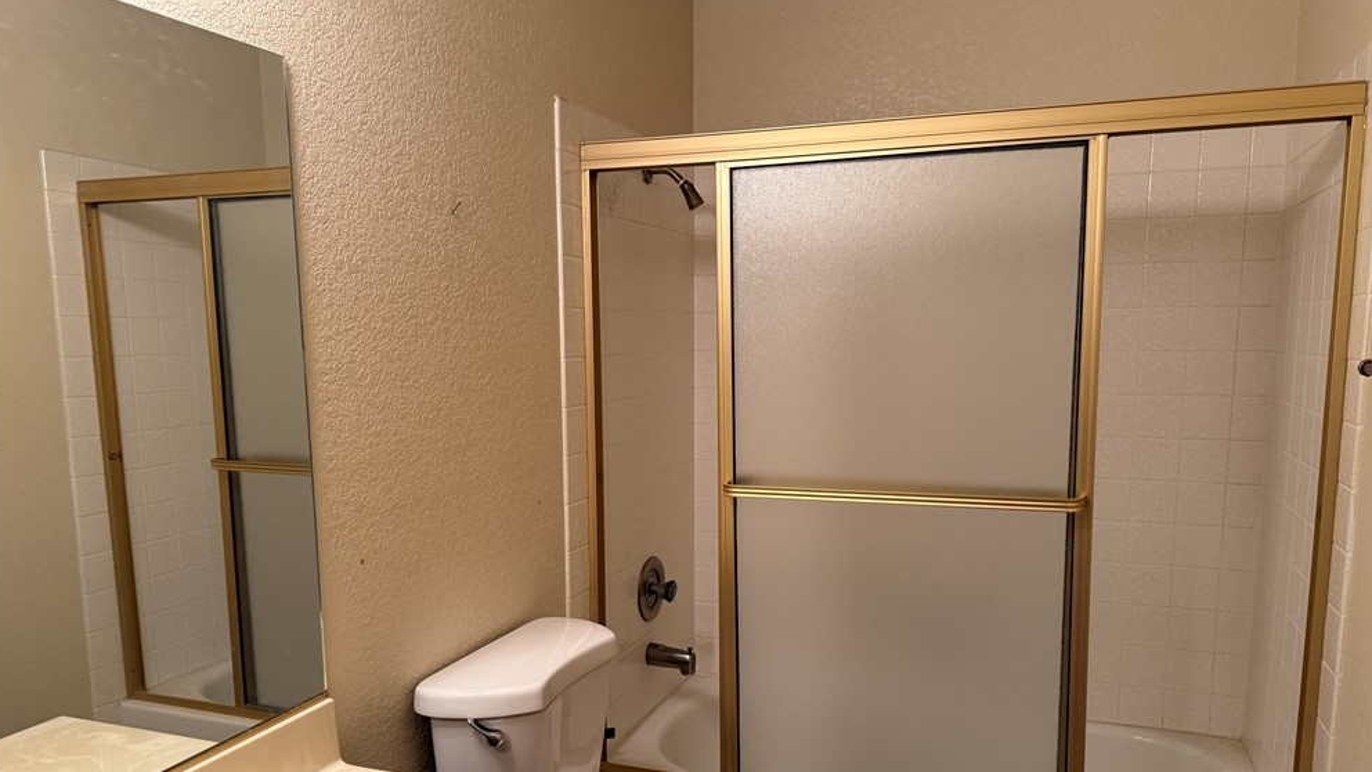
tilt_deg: -6.6
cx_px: 689
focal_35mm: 27
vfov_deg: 42.6
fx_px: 982
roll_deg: +0.9
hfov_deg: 69.9
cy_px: 473
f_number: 1.78
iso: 250
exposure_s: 1/60
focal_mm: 6.76
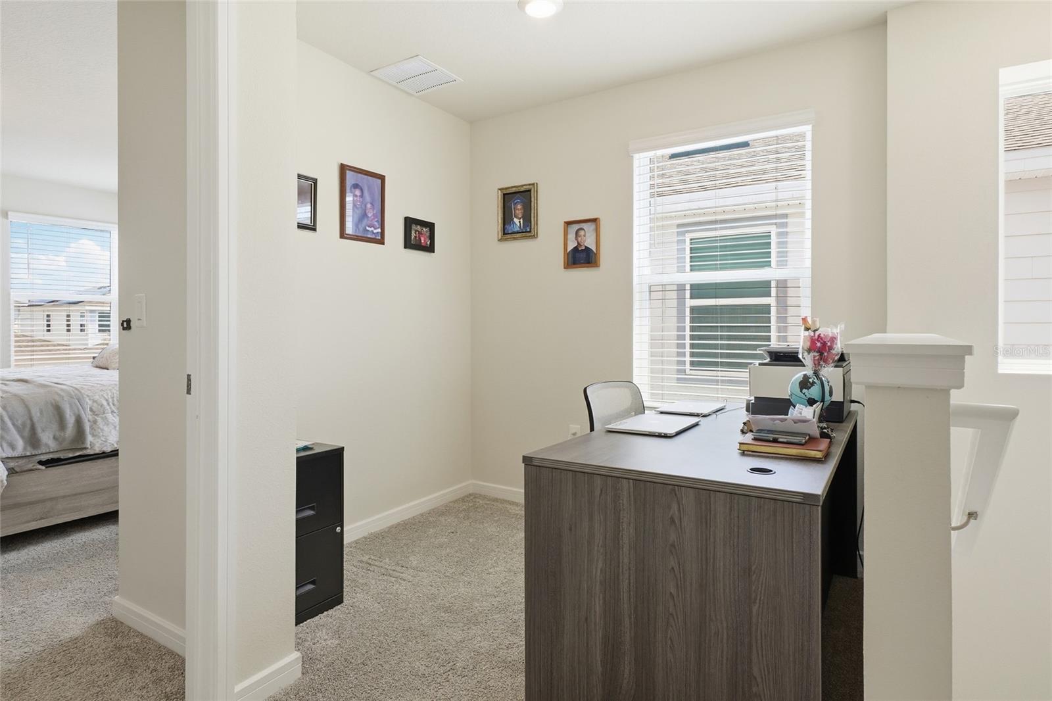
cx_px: 526
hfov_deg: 90.0
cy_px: 350
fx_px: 526
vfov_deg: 67.4
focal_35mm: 18
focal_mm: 12
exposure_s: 1/80
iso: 100
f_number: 8
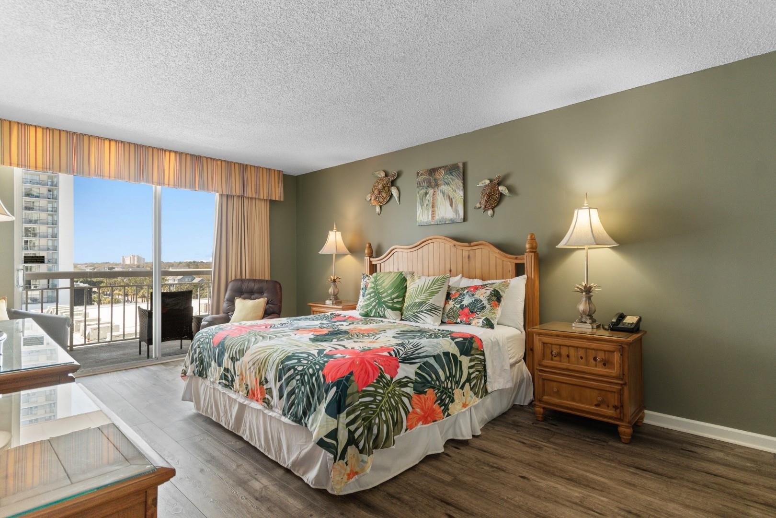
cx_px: 388
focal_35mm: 18
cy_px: 259
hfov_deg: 90.0
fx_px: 388
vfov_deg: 67.4
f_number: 4.8
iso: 100
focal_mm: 12
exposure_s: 1/2
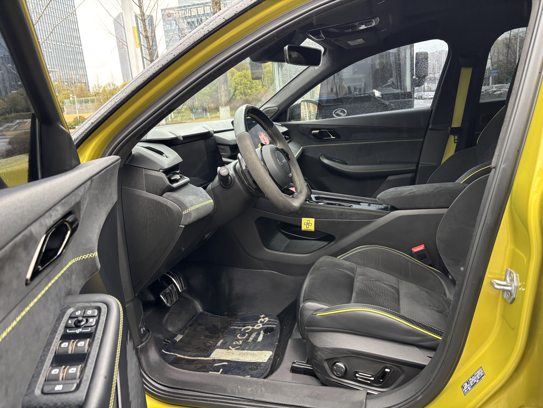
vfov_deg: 53.1
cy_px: 204
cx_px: 272
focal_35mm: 26
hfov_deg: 67.3
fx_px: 408
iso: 250
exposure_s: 1/60
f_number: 1.6
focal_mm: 5.96
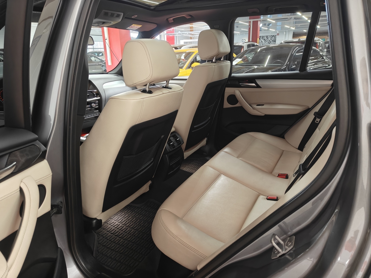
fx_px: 257
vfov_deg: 56.8
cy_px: 139
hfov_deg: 71.6
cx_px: 186
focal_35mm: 24
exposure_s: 1/33
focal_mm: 5.59
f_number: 1.8
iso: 160
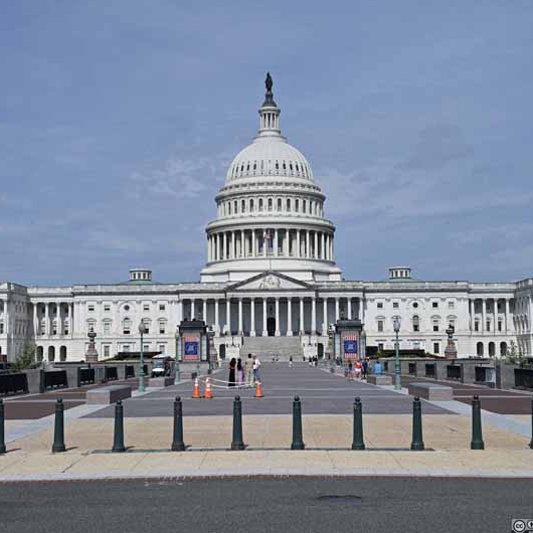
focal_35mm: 50
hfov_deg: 34.0
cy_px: 267
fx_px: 871
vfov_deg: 34.0
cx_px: 264
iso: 64
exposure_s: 1/1600
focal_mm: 39
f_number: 5.6
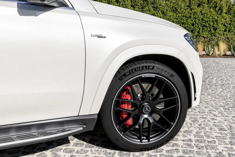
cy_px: 78
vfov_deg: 33.4
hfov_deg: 48.5
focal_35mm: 40
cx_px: 118
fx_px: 261
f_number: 16
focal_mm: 40
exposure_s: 1/125
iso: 100
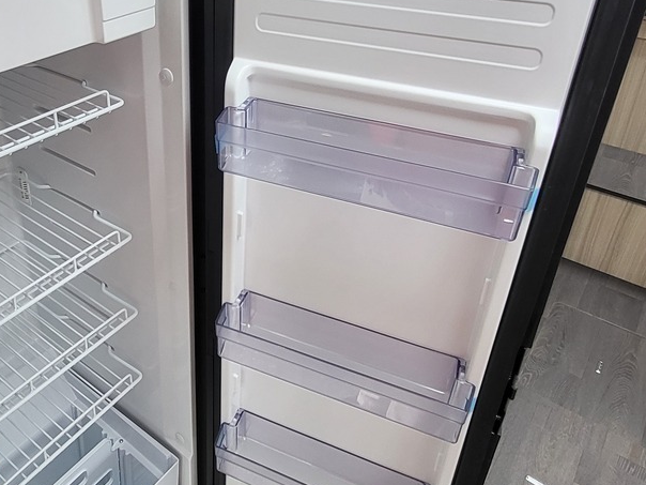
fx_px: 579
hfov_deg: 56.9
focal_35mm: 31
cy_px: 136
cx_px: 210
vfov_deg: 44.3
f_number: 2.2
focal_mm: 1.74
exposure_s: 1/50
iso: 160
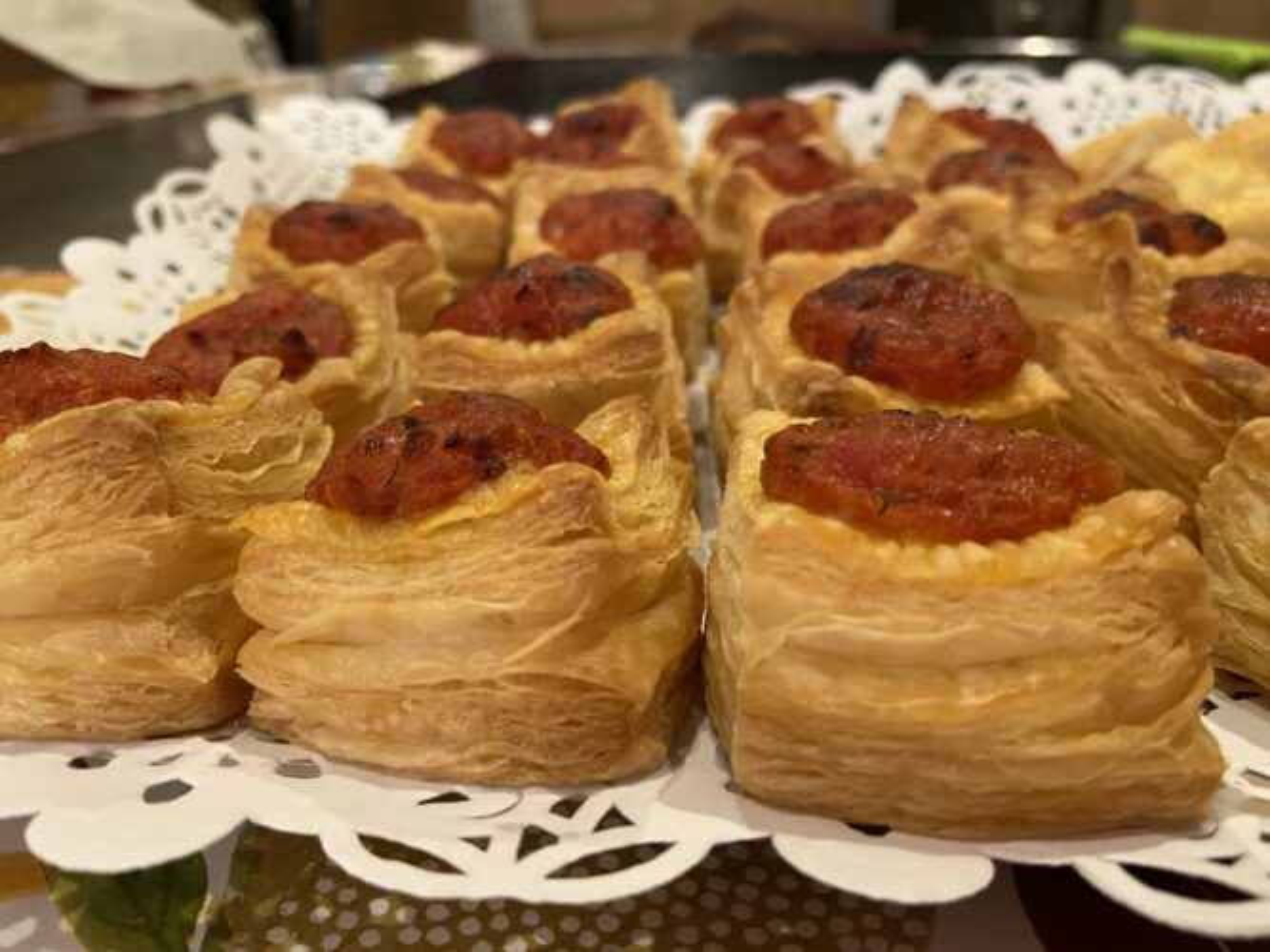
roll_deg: +2.6
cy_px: 476
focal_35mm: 26
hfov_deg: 67.3
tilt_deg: -30.2
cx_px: 635
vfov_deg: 53.0
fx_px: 954
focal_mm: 4.25
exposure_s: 1/33
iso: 400
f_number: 1.8
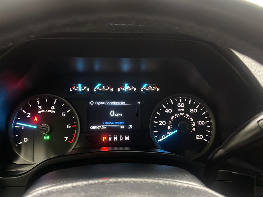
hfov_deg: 63.4
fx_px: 213
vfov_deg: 49.7
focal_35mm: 28
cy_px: 98
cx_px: 132
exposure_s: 1/40
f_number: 1.6
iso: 1000
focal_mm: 5.1
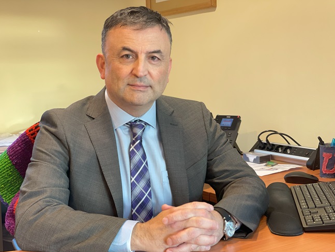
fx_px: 513
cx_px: 167
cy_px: 128
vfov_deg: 27.5
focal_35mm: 53
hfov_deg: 36.2
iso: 160
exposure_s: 1/50
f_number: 2
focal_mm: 6
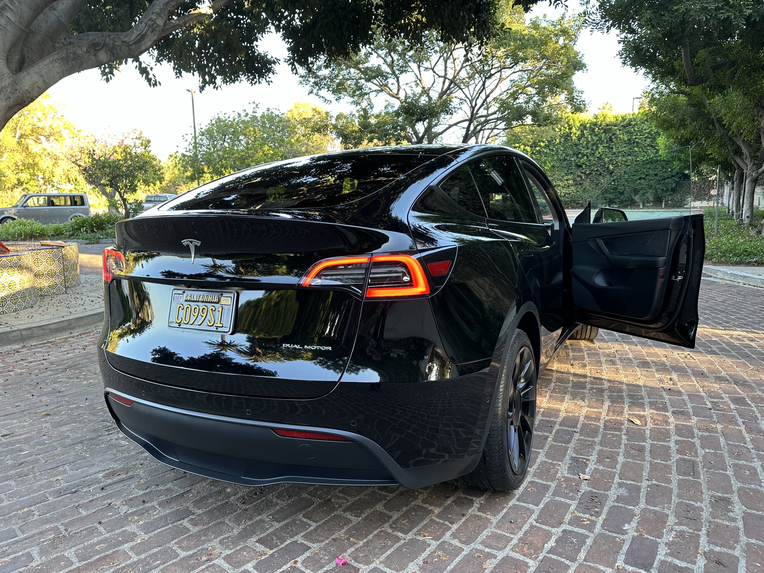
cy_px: 286
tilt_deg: -7.7
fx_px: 530
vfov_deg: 56.8
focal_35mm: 24
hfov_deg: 71.6
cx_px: 382
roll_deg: +0.5
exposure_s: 1/121
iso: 80
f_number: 1.78
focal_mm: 6.86
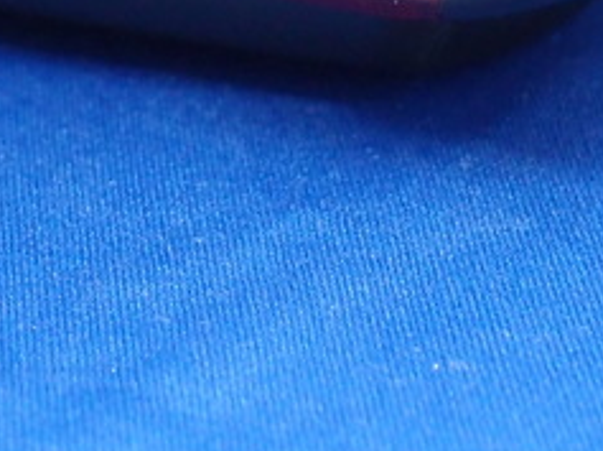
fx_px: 3618
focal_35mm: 208
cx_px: -79
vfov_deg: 7.0
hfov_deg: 9.4
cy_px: -183
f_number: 2
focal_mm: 8.99
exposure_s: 1/25
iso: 200
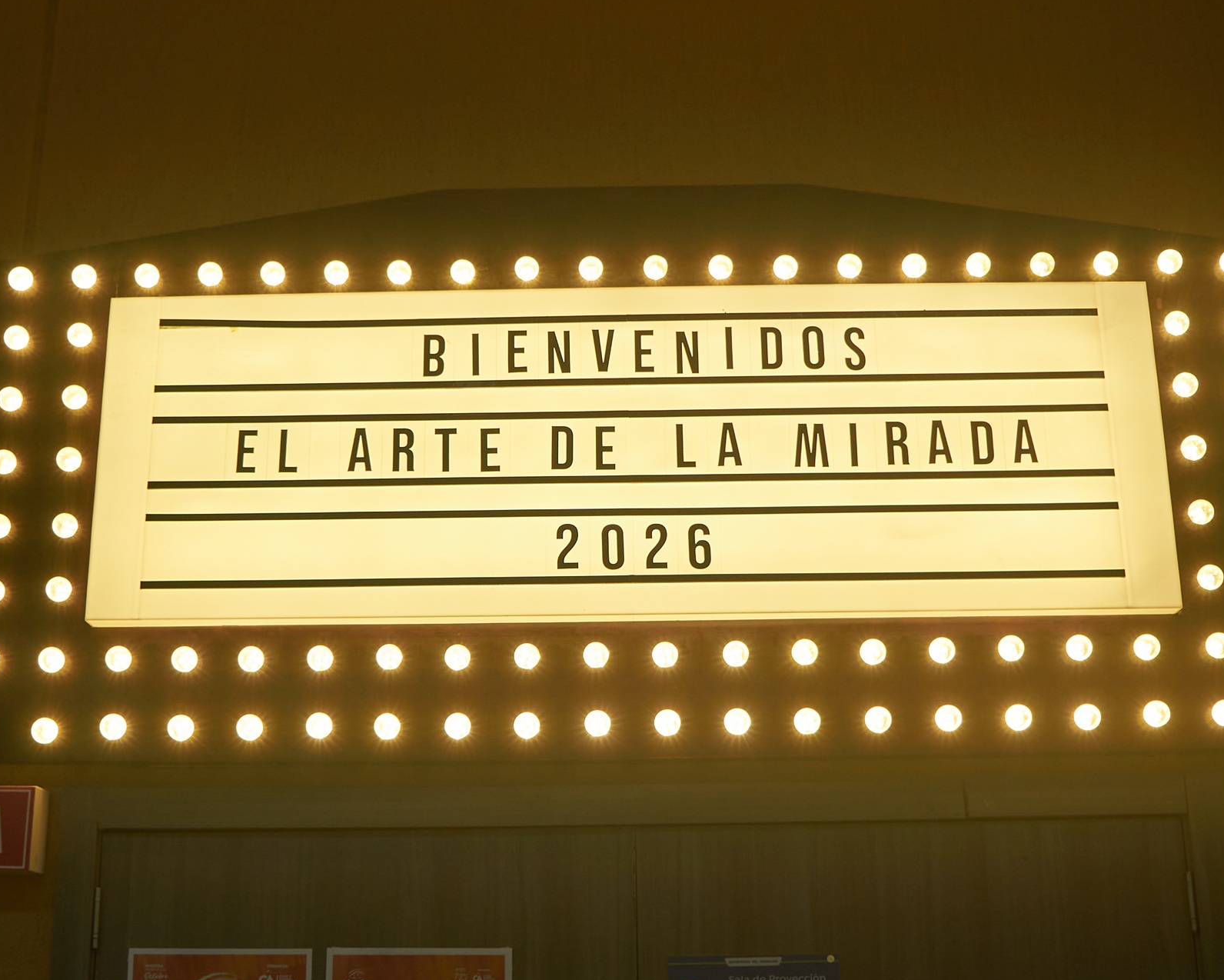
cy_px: 505
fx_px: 1667
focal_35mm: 46
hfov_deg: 40.3
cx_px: 576
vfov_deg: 32.8
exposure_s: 1/160
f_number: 4
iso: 160
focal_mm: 26
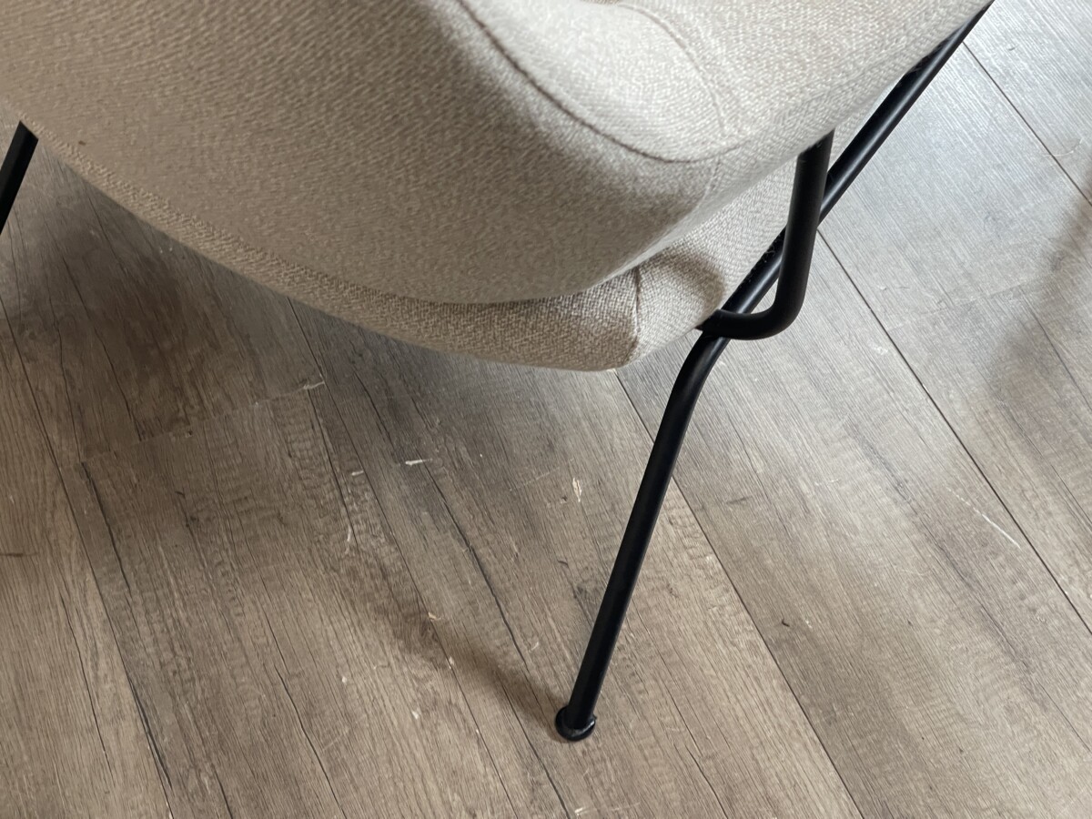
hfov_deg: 30.3
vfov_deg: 22.9
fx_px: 2019
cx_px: 546
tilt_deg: -51.8
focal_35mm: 64
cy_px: 410
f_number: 2.2
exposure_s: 1/50
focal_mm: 7.5
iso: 160
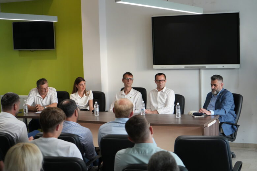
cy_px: 86
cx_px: 128
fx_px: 478
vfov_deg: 20.3
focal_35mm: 67
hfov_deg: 30.1
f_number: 5.6
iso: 5000
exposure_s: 1/200
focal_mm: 67
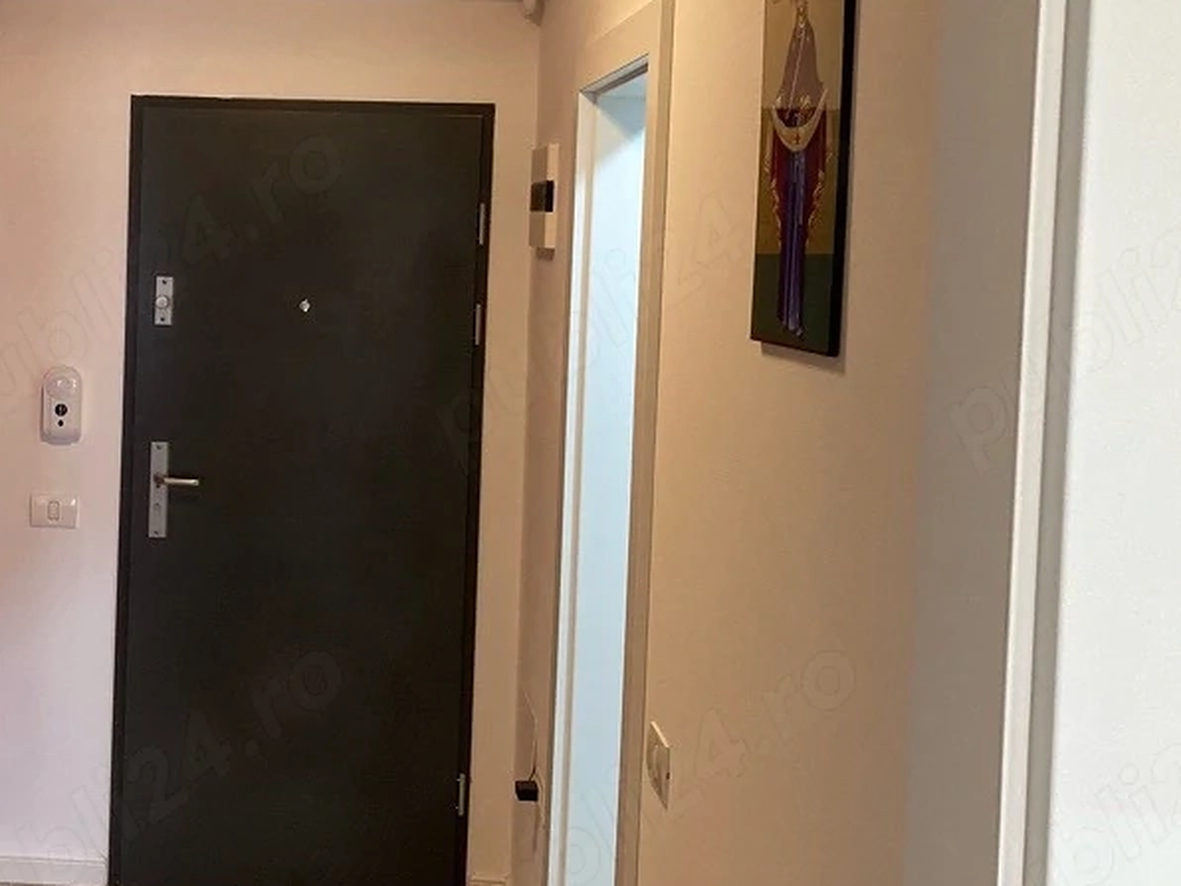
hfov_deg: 39.1
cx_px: 262
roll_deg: -2.7
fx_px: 1604
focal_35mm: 47
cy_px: 307
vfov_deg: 30.7
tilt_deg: -2.8
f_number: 1.8
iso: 125
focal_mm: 3.99
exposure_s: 1/50
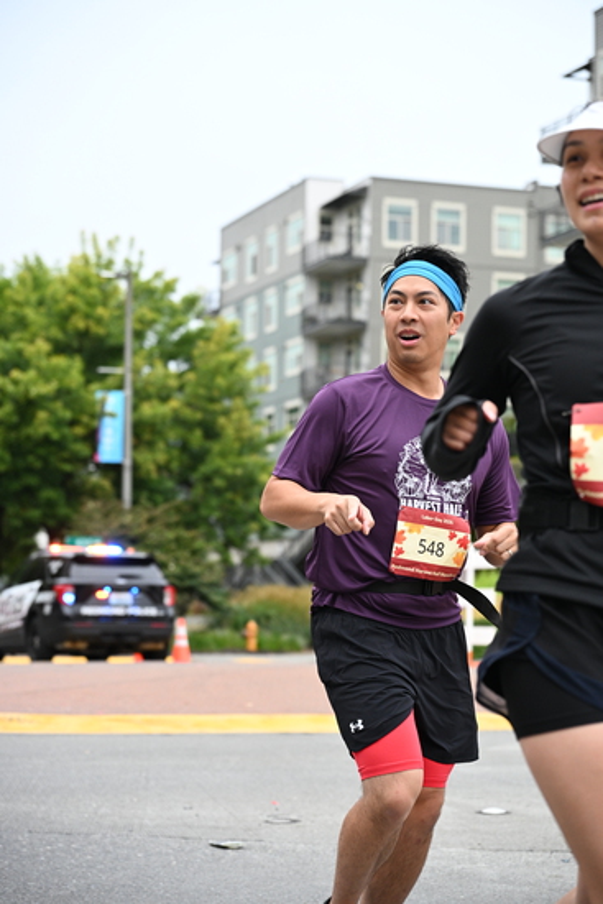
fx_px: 1908
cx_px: 302
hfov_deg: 18.0
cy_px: 452
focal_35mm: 76
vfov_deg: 26.6
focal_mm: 76
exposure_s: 1/800
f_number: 4
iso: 1600
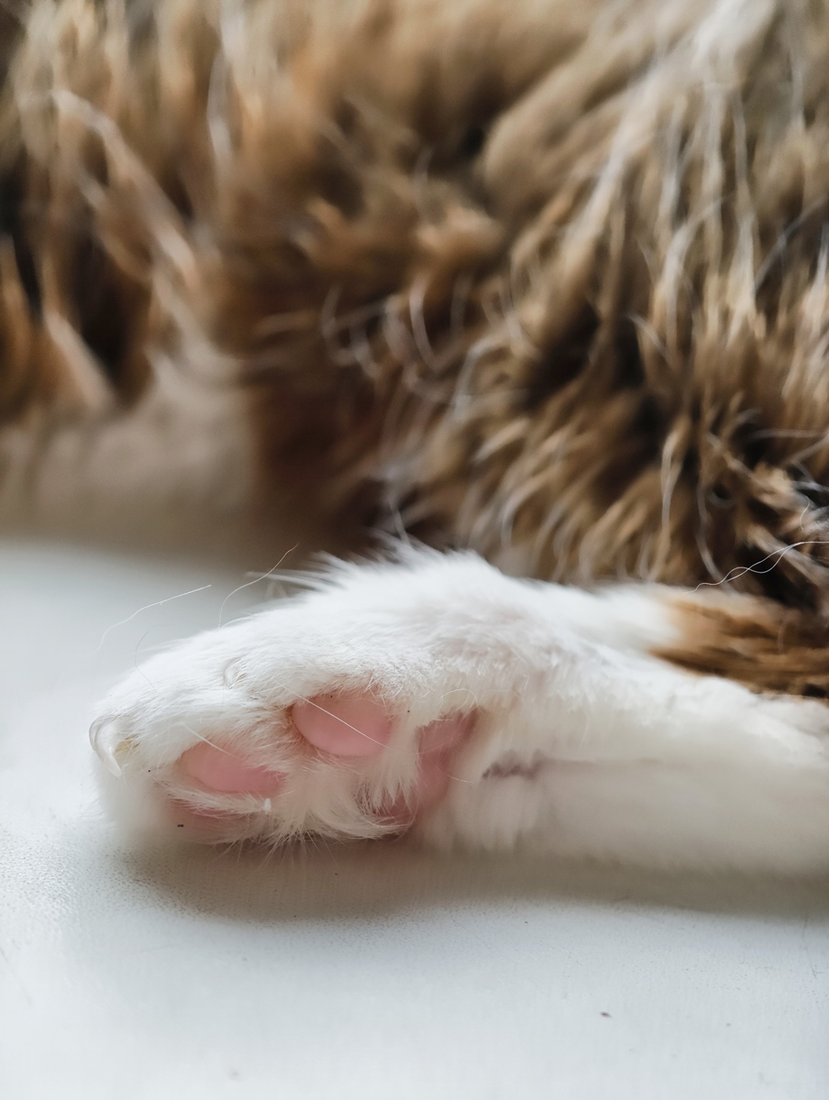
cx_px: 414
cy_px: 550
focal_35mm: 85
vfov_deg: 23.0
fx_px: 2706
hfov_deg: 17.4
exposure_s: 1/100
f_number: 2.67
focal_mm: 22.48
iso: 313
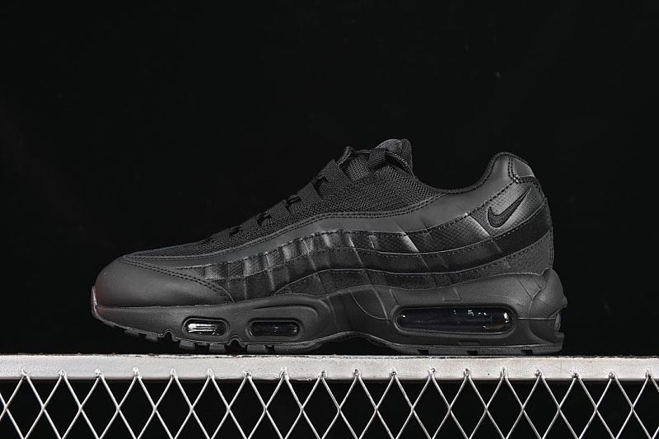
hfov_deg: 27.0
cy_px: 220
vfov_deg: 18.2
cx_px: 330
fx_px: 1373
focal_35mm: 75
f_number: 6.3
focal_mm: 50
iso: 160
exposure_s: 1/60
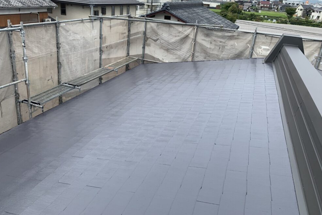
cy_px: 90
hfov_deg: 65.5
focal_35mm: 28
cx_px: 157
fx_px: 250
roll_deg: -5.0
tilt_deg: -20.6
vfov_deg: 46.2
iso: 25
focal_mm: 4.25
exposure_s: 1/1299
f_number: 1.8
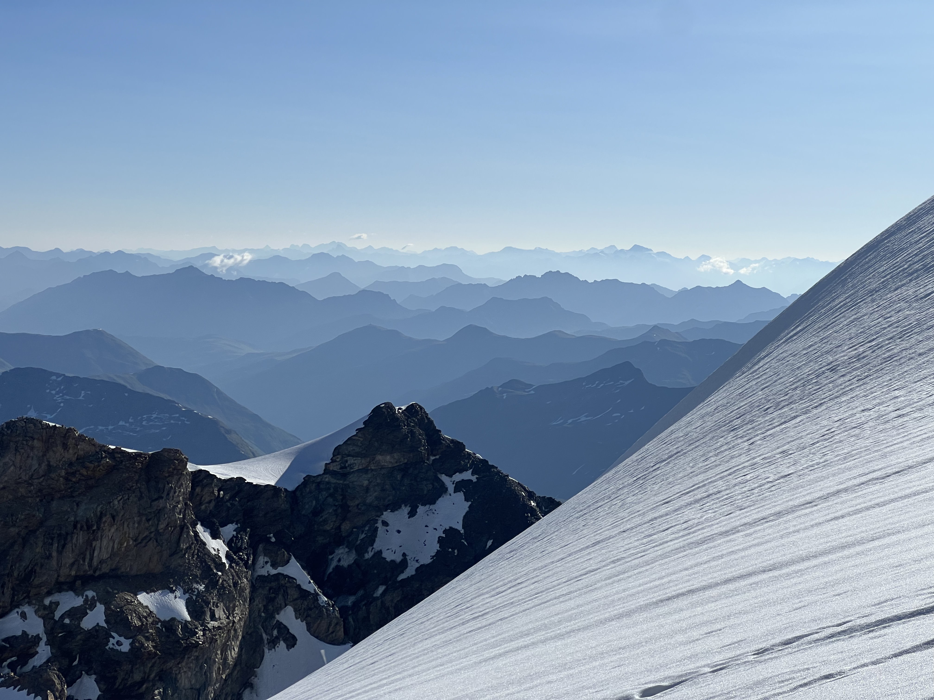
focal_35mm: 77
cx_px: 467
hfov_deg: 25.3
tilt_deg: -2.3
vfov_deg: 19.1
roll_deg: -1.6
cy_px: 350
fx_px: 2078
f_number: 2.8
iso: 32
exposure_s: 1/2096
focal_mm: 9
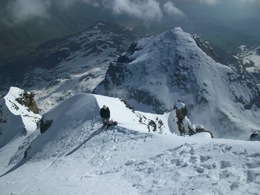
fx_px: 240
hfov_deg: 56.8
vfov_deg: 44.2
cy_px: 98
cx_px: 130
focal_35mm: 32
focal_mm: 5.7
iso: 64
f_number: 5.5
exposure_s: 1/1280
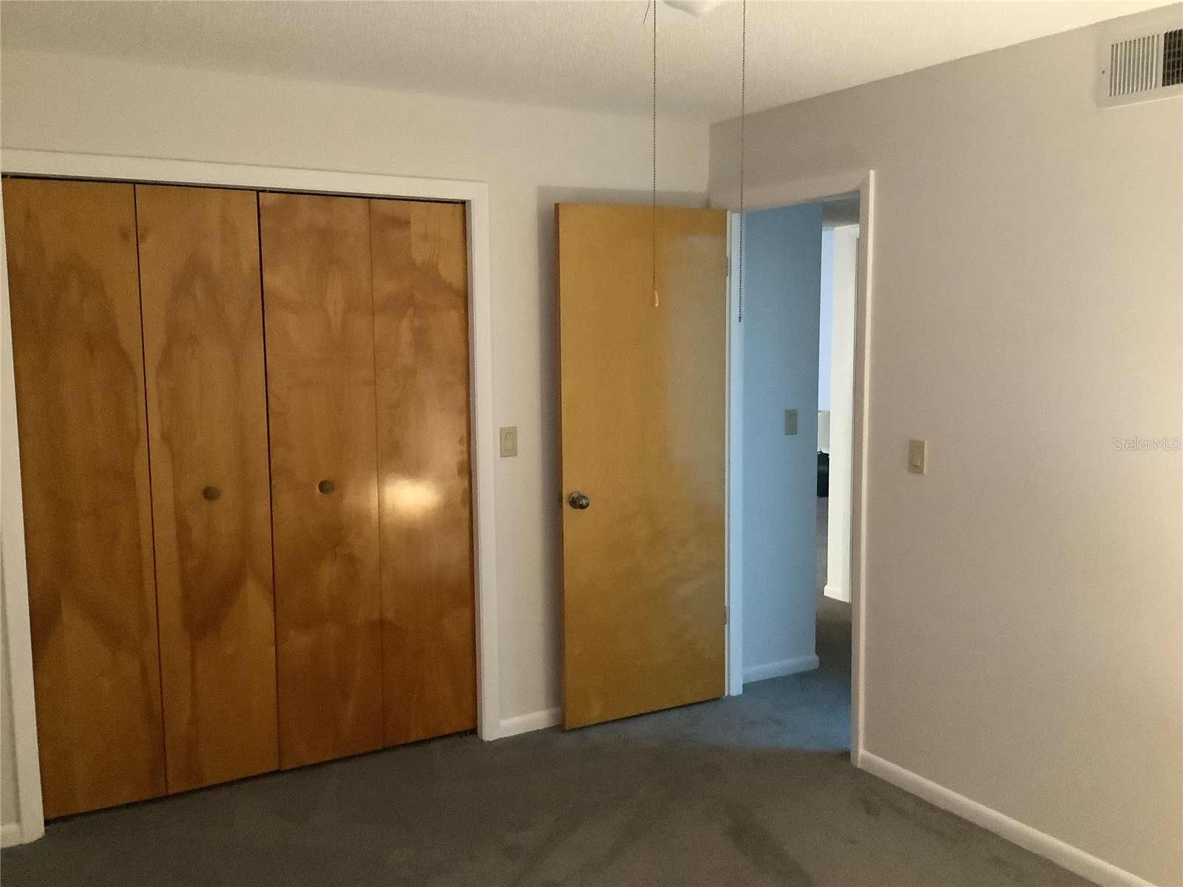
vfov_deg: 45.4
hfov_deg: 58.4
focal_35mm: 31
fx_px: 1059
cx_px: 592
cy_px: 444
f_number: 2.4
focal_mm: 3.3
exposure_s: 1/24
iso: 640
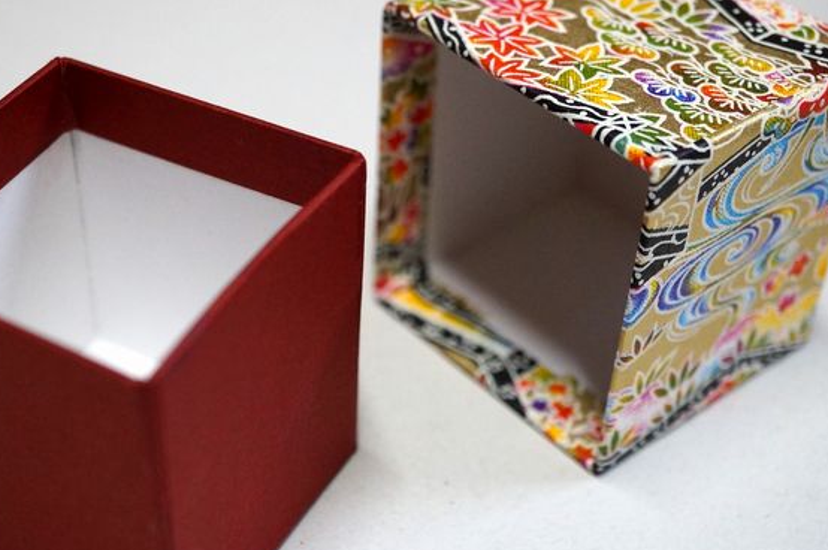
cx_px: 336
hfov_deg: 30.9
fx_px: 1493
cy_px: 300
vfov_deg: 20.9
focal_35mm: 65
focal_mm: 30
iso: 1600
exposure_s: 1/60
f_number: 4
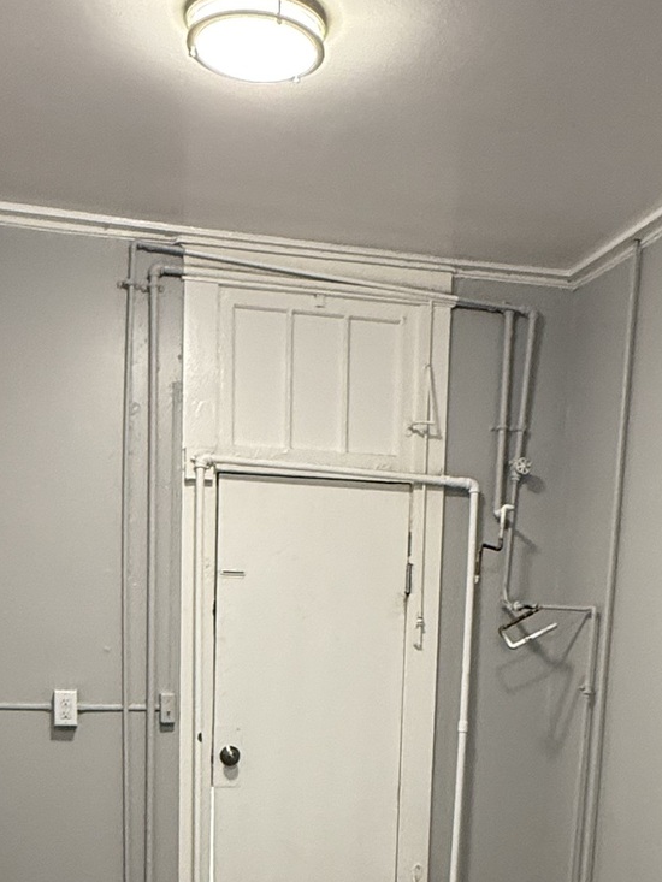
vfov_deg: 39.9
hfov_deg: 32.9
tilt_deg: -7.6
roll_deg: -2.5
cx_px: 363
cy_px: 787
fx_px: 1122
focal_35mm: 44
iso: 250
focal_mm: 2.22
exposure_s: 1/60
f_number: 2.2
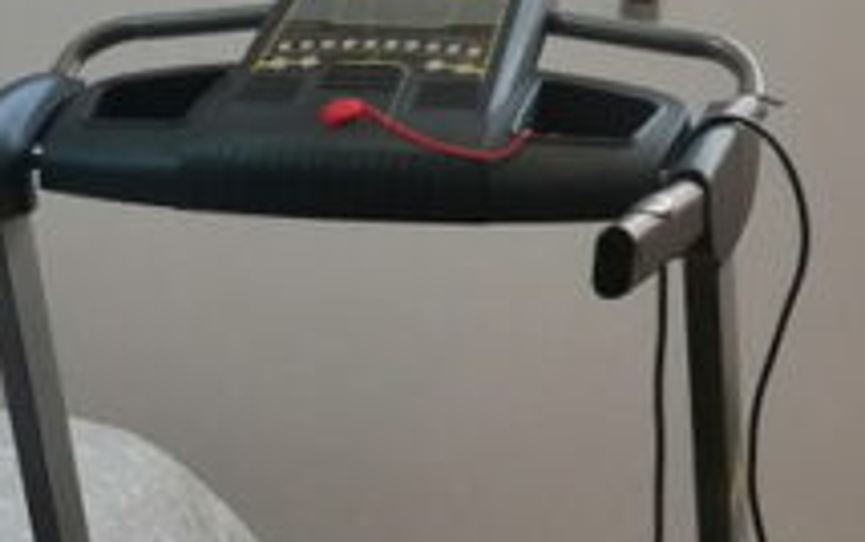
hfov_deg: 14.8
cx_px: -137
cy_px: 461
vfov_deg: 9.5
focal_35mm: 137
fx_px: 3231
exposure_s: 1/50
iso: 160
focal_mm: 3.95
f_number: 1.8
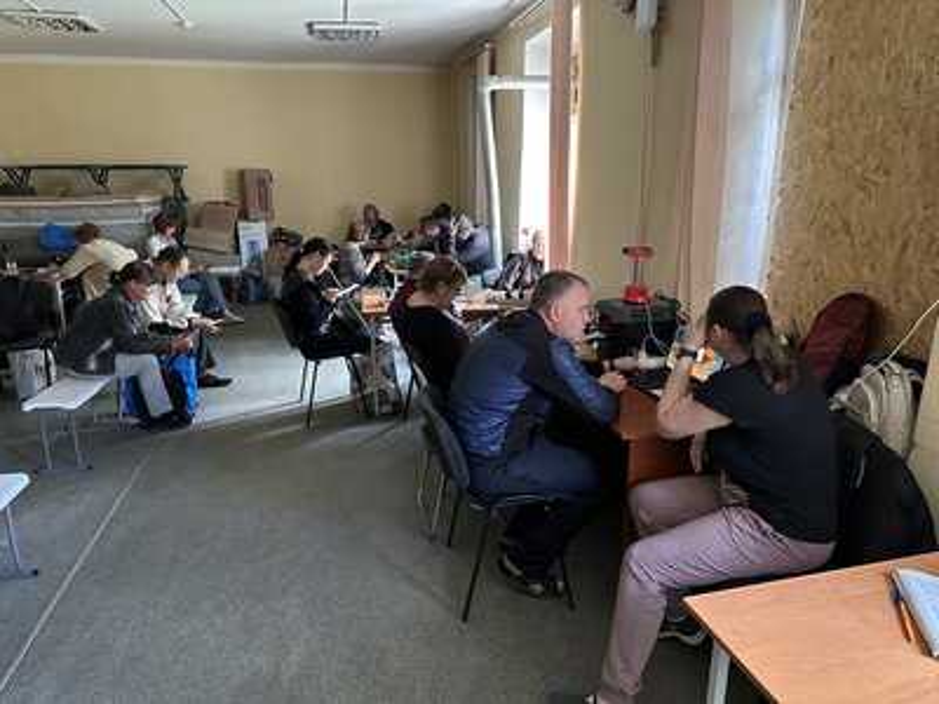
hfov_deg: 71.6
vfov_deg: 56.8
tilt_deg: -16.1
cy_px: 352
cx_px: 470
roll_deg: +0.2
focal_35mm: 24
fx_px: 651
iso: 1000
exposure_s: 1/45
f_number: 1.78
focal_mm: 6.86
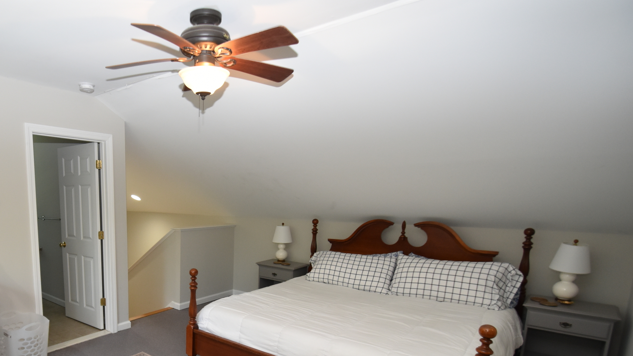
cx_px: 193
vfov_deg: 50.0
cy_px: 254
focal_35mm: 22
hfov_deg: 77.6
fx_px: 369
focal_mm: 10
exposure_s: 1/60
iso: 800
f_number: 4
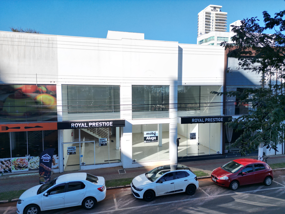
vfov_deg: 56.8
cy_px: 107
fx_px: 198
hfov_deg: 71.6
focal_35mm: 24
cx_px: 142
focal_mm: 6.72
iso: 100
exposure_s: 1/2500
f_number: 1.7
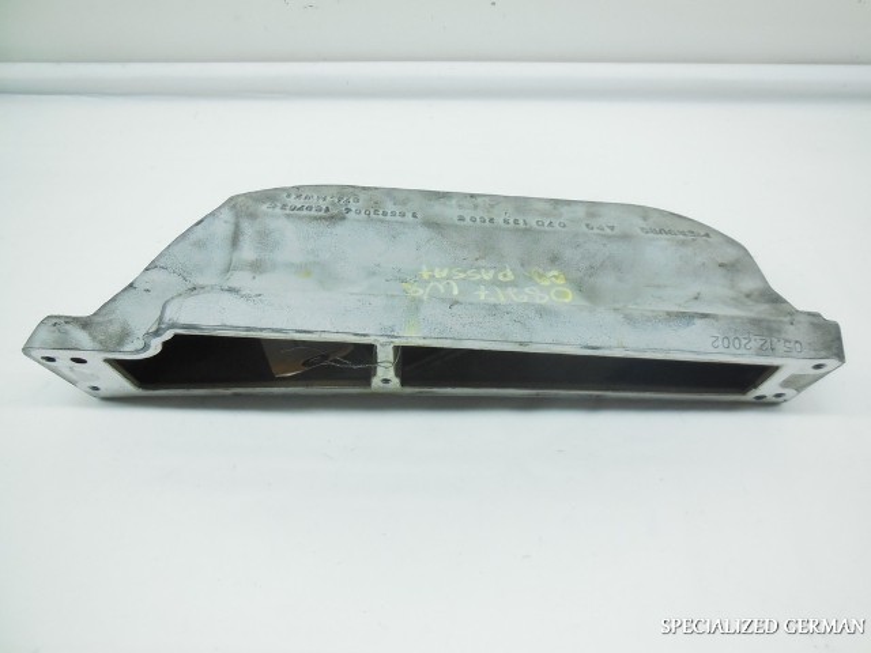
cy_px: 326
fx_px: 629
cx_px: 436
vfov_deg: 54.9
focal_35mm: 25
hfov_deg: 69.4
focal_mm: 4.5
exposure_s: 1/250
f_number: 3.1
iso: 360
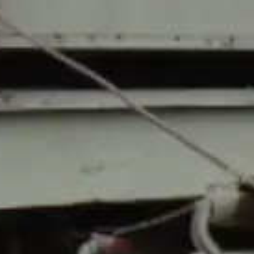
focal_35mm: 155
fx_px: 1287
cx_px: 506
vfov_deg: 11.3
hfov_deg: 10.4
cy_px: 128
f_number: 3
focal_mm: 4.5
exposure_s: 1/400
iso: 80
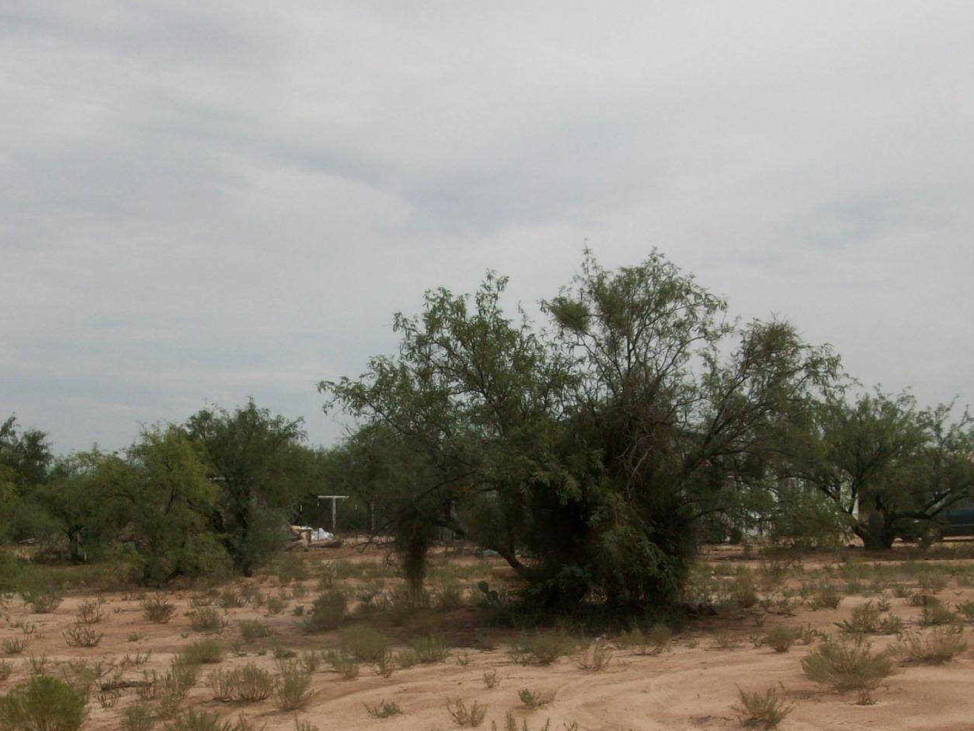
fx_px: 1548
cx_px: 459
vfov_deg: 26.5
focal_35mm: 55
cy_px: 445
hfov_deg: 34.9
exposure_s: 1/727
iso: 64
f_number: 5.5
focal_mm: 5.7
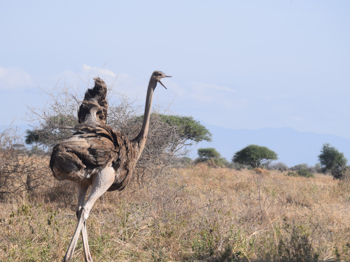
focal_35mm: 195
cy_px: 153
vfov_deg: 7.6
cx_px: 148
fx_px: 1972
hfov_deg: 10.1
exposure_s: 1/1600
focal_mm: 100
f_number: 7.1
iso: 400
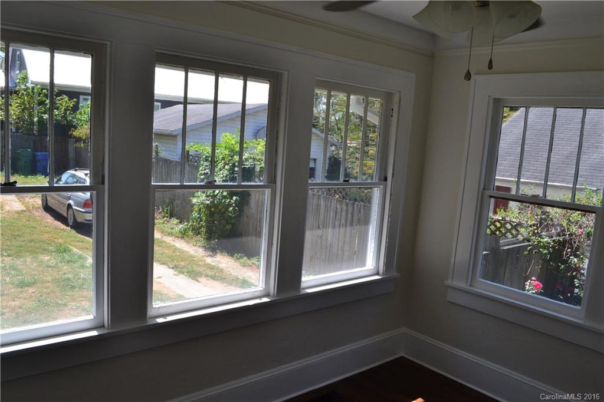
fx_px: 453
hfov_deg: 67.4
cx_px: 302
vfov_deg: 47.9
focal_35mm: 27
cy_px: 201
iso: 400
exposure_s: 1/160
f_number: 9
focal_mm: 18
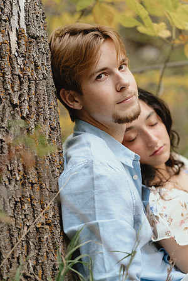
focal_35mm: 85
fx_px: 666
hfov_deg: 16.1
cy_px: 140
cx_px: 94
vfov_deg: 23.9
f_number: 2.8
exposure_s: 1/250
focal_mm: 85
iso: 400
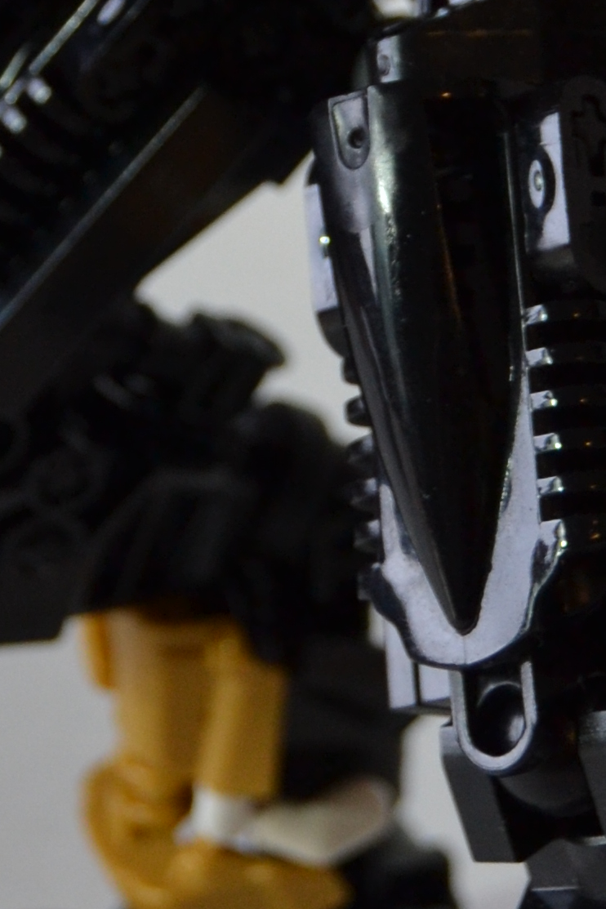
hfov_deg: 5.8
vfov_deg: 8.7
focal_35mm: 236
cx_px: 536
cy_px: 162
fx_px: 5959
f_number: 4.8
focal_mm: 38
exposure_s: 1/60
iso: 500
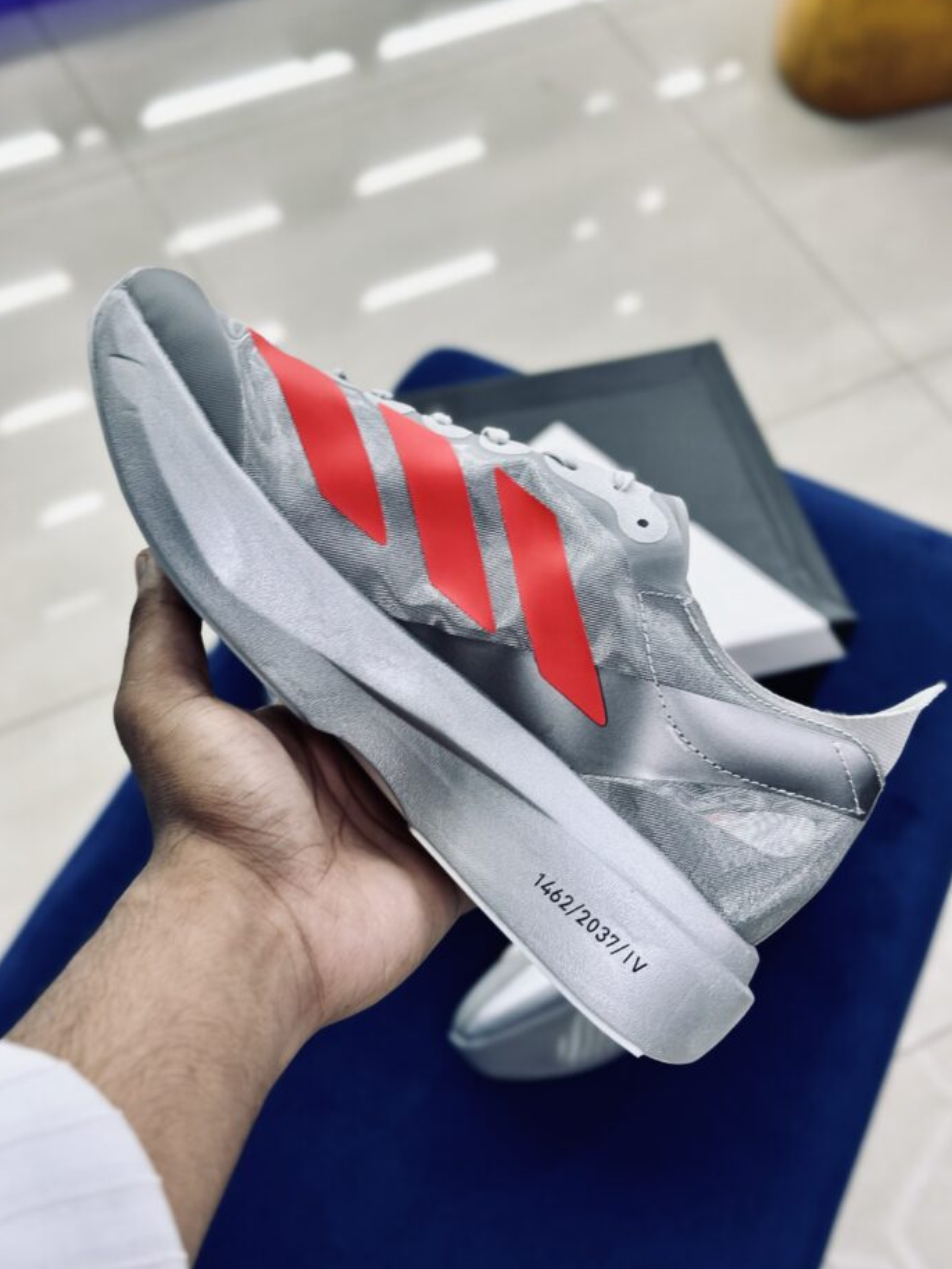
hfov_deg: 29.7
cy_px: 630
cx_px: 472
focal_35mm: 49
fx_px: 1796
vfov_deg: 38.9
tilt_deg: -54.8
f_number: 1.78
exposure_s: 1/100
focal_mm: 6.86
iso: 64
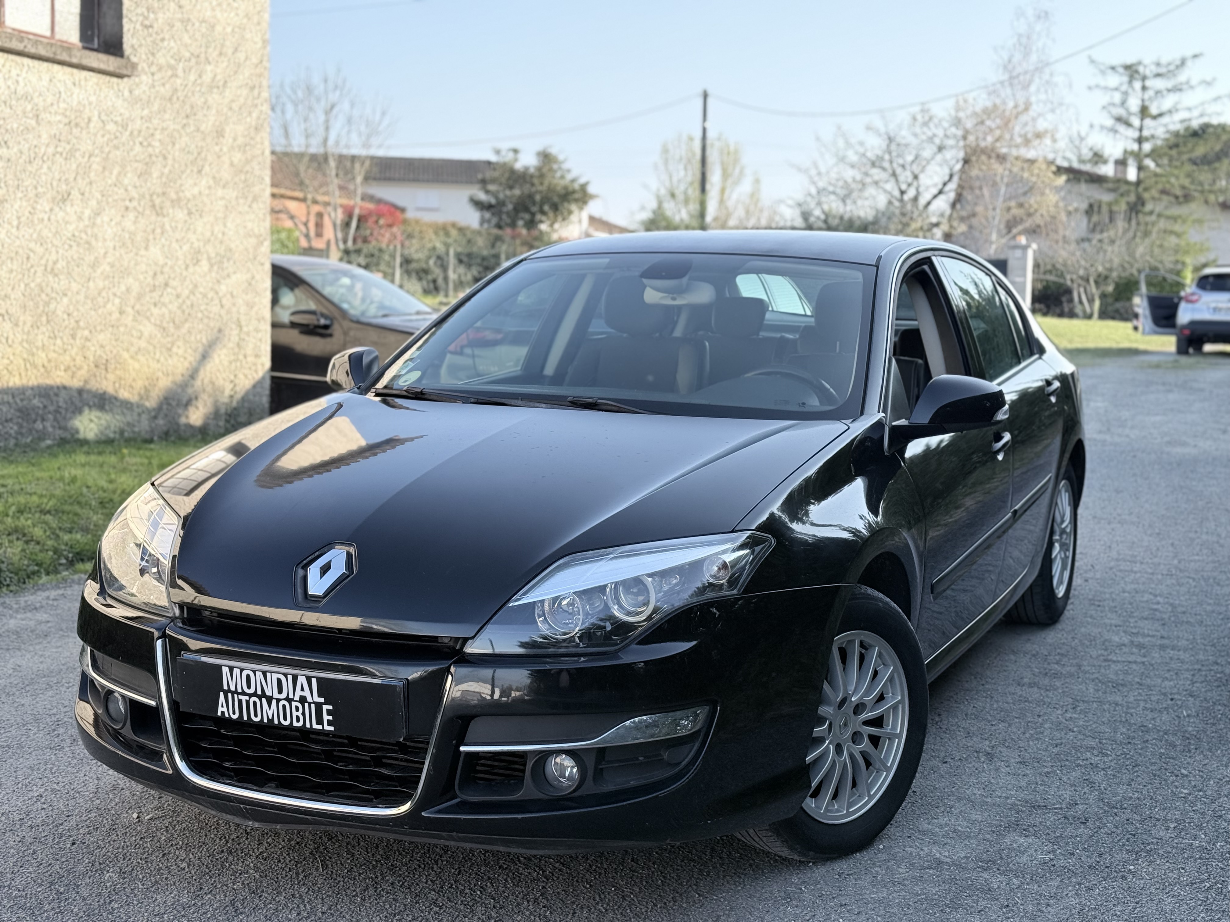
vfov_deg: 30.3
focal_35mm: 48
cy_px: 461
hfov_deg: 39.7
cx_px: 615
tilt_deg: -4.5
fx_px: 1706
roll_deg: -0.8
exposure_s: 1/1027
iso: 64
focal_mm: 6.76
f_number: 1.78
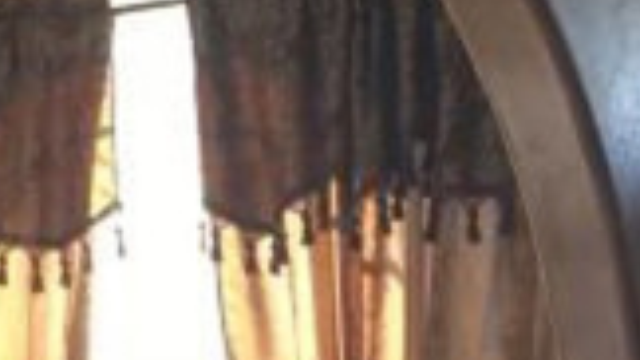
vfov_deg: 8.8
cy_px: 862
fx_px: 2121
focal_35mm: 125
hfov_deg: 16.9
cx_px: 577
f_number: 2.2
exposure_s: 1/40
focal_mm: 4.15
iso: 25
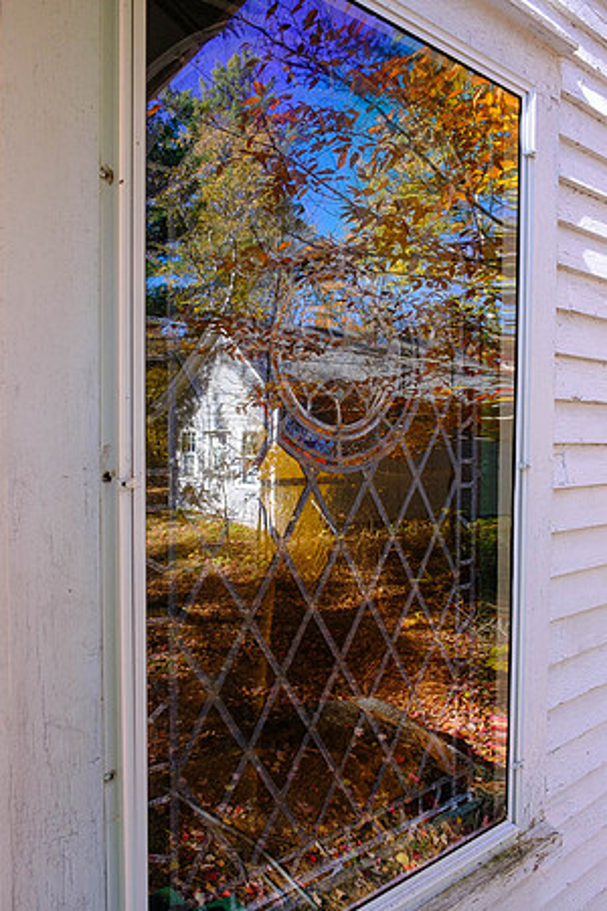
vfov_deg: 73.7
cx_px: 304
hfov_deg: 53.1
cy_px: 456
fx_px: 607
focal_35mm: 24
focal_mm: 16
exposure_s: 1/200
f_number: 10
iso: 2000
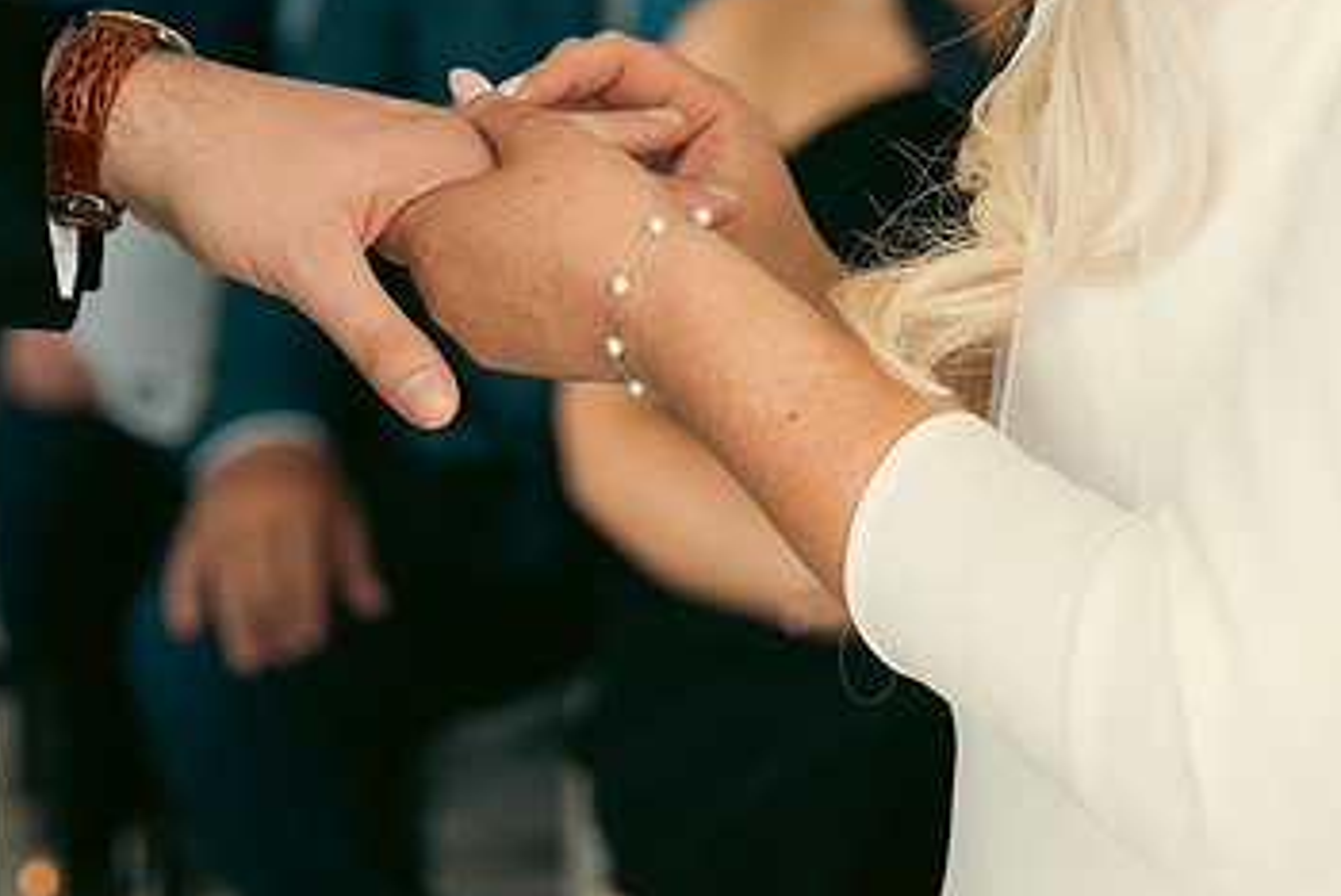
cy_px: 507
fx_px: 6487
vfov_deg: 7.9
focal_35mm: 174
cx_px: 632
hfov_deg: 11.8
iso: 400
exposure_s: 1/160
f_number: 3.5
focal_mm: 70
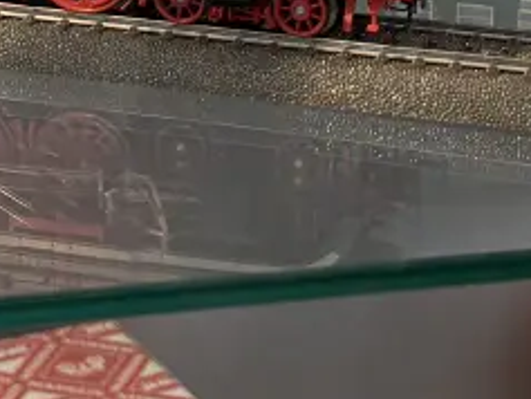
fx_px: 2333
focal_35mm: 152
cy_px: -131
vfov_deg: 9.6
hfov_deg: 12.9
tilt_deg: -16.1
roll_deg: -2.0
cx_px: 406
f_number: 1.78
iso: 125
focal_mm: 6.76
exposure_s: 1/243
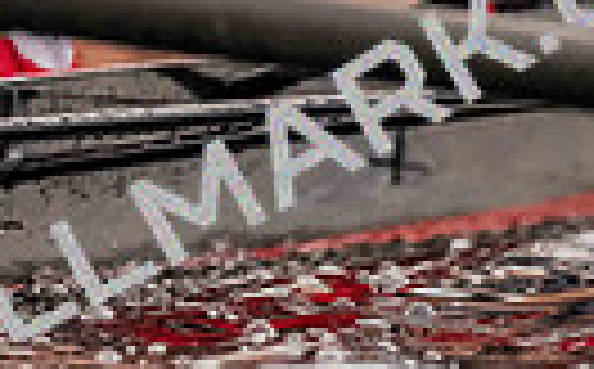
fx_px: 43586
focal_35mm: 2697
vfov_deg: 0.5
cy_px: -430
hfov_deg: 0.8
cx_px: -598
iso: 2800
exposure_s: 1/2500
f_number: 4
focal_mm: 600
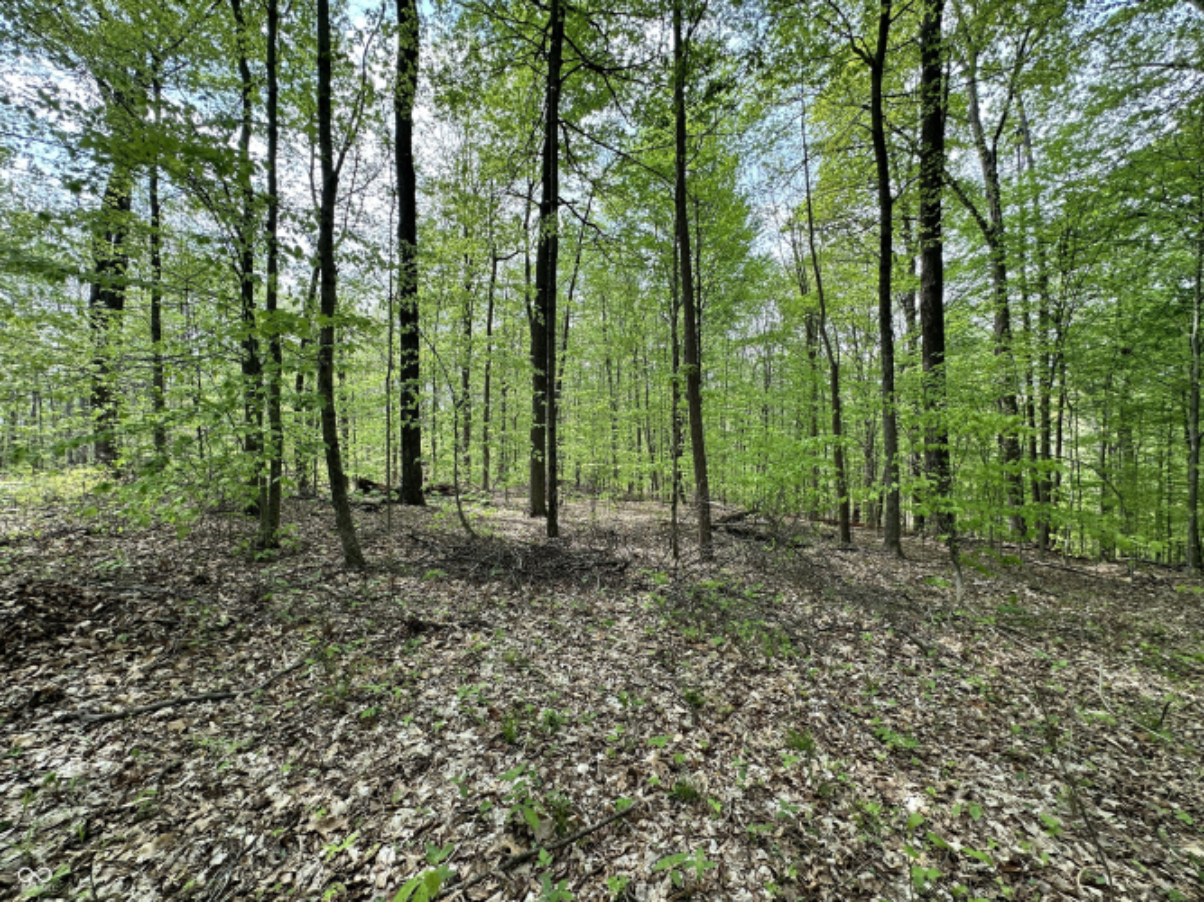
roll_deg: +0.5
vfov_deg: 85.7
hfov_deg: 102.1
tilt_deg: -0.7
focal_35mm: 14
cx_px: 602
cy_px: 451
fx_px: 487
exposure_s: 1/230
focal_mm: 2.22
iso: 40
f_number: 2.2
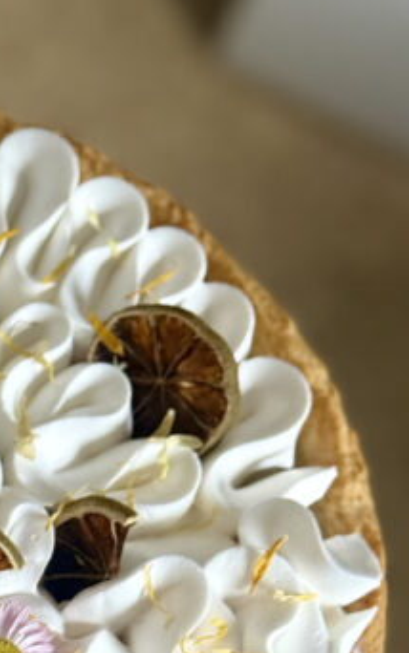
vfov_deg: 17.3
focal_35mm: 119
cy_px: 550
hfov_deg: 10.8
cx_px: -117
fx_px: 2121
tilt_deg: -70.0
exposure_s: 1/46
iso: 250
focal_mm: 6.76
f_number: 1.78
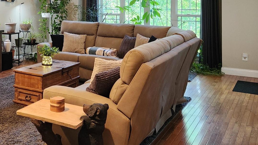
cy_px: 10
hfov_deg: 40.2
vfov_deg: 24.1
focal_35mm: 48
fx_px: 328
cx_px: 34
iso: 500
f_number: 1.8
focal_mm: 5.4
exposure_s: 1/120
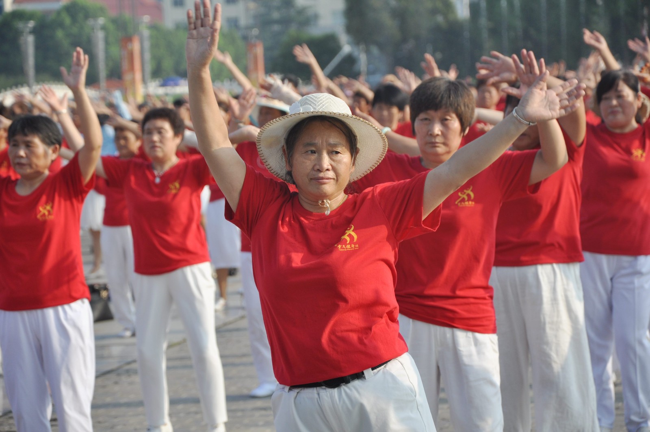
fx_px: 2840
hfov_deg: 13.1
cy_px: 216
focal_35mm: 158
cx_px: 325
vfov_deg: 8.7
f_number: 5.6
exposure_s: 1/400
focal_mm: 105
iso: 200
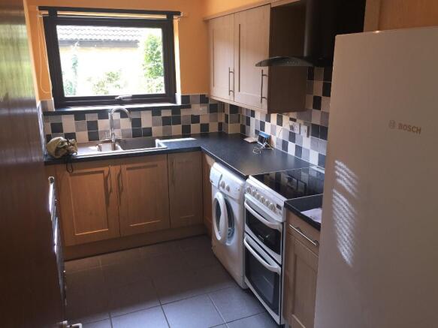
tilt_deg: -15.2
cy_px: 164
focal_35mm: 29
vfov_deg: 48.2
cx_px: 219
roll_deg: -0.5
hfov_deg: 61.7
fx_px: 367
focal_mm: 4.15
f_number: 2.2
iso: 40
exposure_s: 1/50
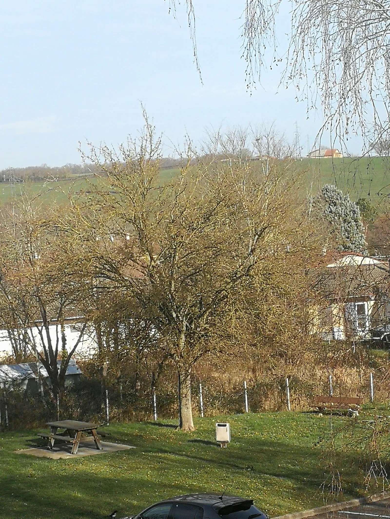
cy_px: 260
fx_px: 1397
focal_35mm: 93
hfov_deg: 15.9
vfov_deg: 21.1
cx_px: 195
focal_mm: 3.95
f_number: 2.2
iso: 50
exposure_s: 1/714
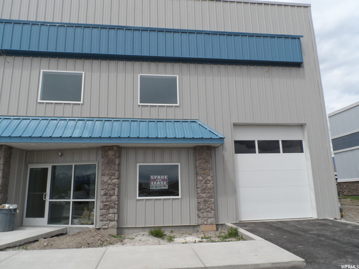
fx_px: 249
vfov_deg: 56.8
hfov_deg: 71.6
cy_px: 134
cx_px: 180
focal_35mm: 24
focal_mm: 4
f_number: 4.5
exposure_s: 1/750
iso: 80
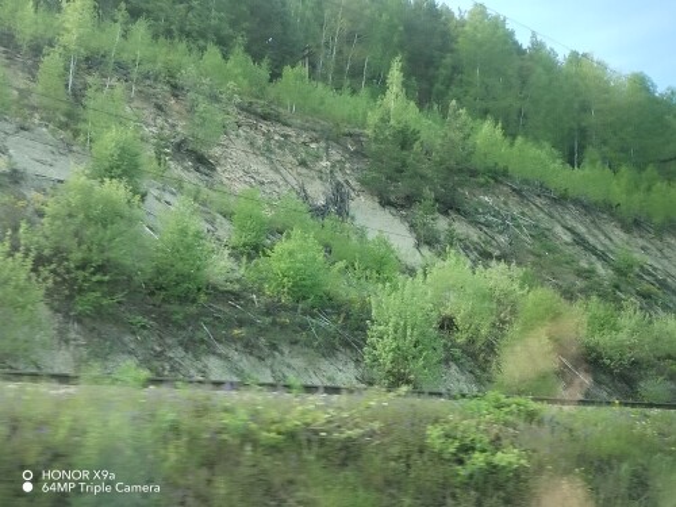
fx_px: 859
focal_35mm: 44
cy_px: 254
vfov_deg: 32.9
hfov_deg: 42.9
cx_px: 338
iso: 100
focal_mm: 4.75
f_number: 1.8
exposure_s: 1/146
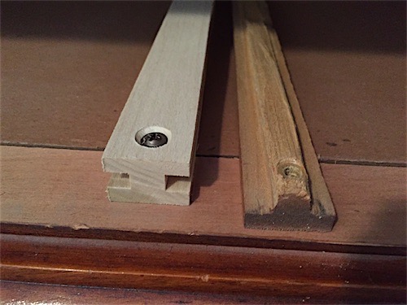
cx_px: 204
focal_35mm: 29
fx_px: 341
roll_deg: -0.1
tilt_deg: -36.4
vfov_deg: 48.2
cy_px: 152
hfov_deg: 61.7
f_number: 2.2
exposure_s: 1/15
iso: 500
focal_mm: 4.15
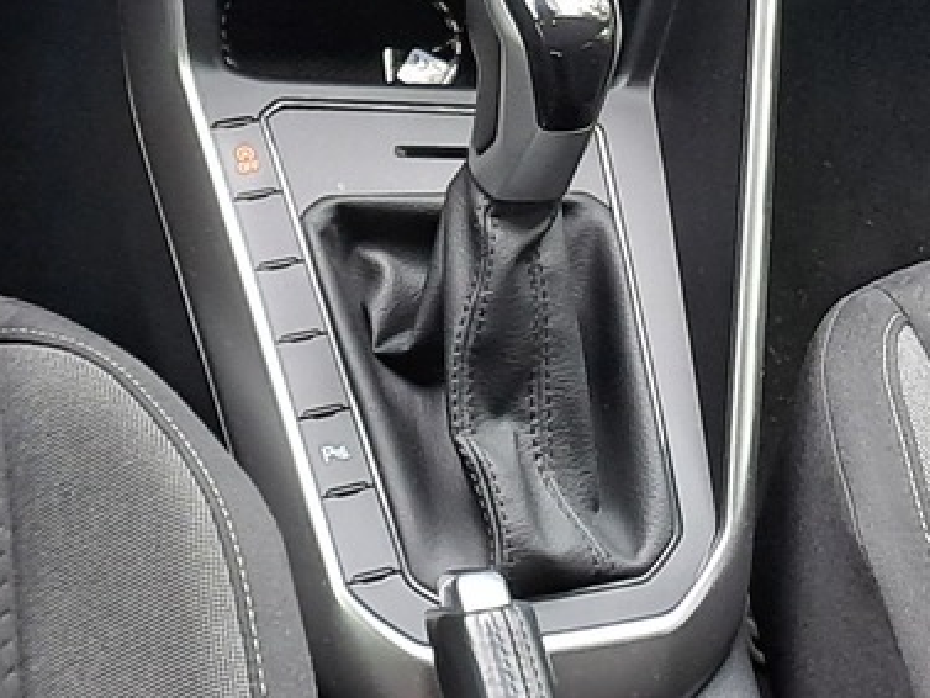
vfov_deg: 13.0
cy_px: -444
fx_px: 2849
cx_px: 654
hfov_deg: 18.5
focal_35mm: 106
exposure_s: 1/100
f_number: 1.8
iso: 50
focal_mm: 4.65
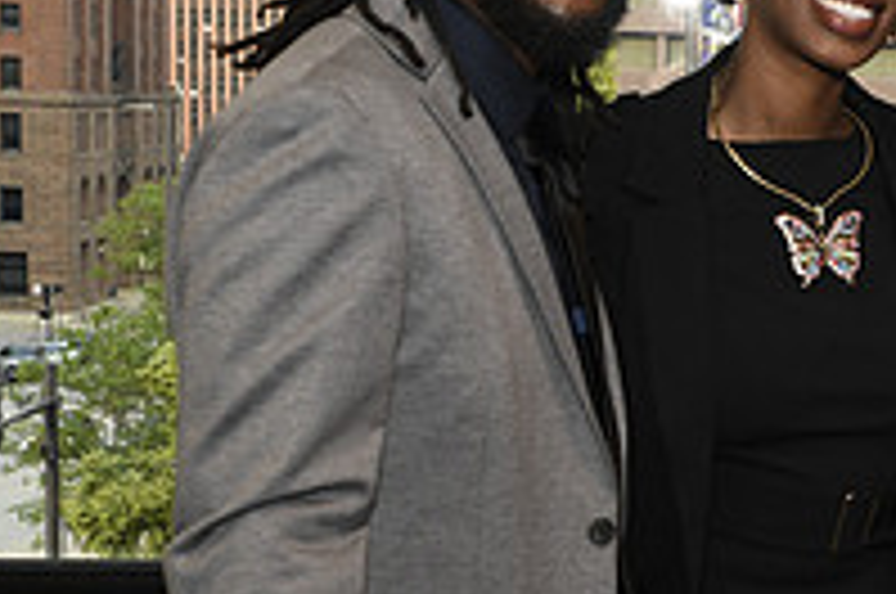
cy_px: 407
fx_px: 2758
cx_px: 1099
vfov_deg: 12.3
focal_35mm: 111
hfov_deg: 17.5
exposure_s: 1/60
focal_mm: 38
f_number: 8
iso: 1600
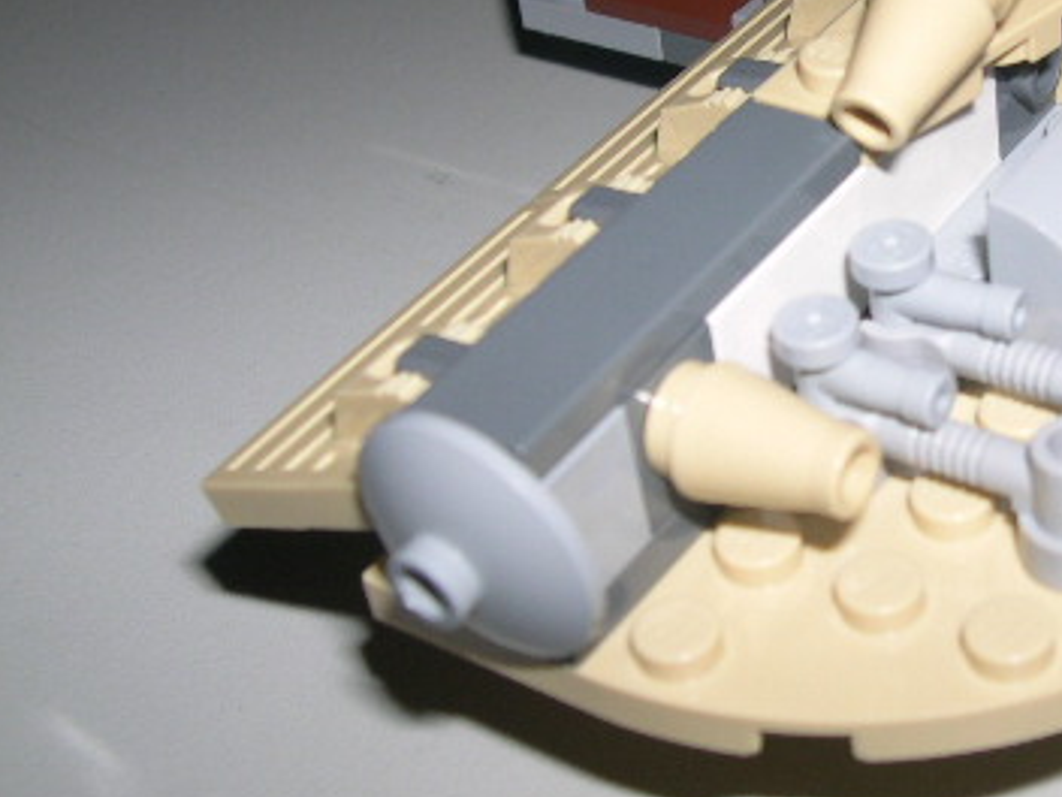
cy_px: 235
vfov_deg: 21.2
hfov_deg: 27.2
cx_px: 941
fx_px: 2117
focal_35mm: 69
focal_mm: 8
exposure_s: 1/60
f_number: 7.6
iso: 100
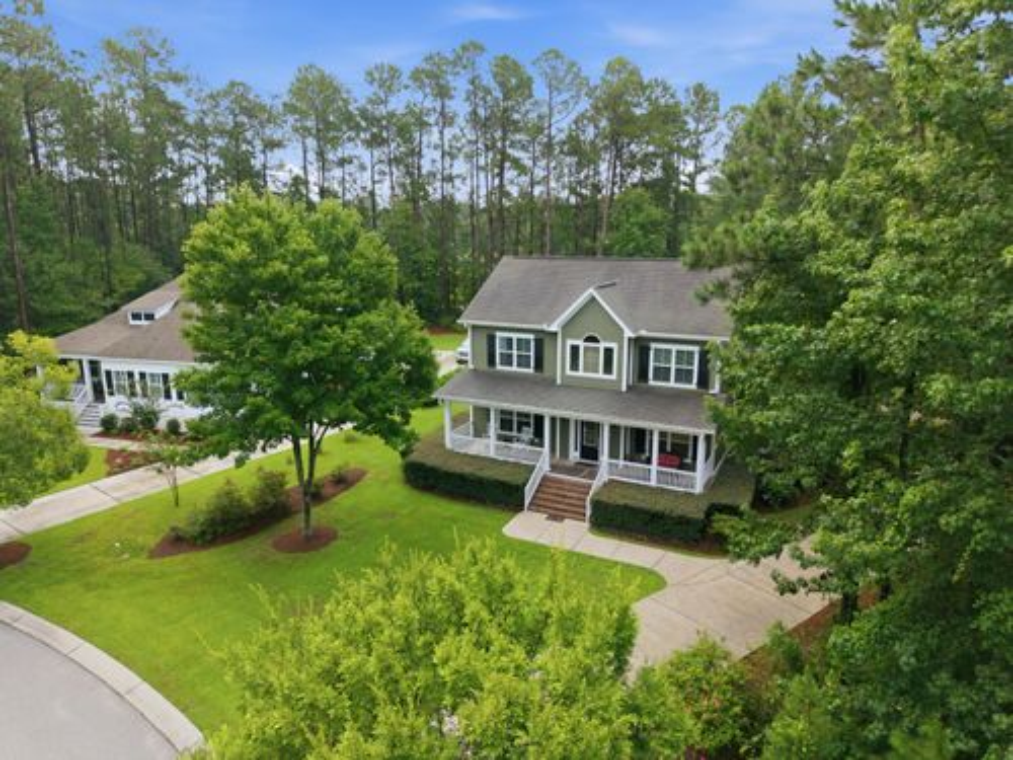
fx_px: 702
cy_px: 380
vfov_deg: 56.8
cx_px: 506
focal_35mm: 24
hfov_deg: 71.6
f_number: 1.8
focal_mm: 8.7
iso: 360
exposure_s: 1/90
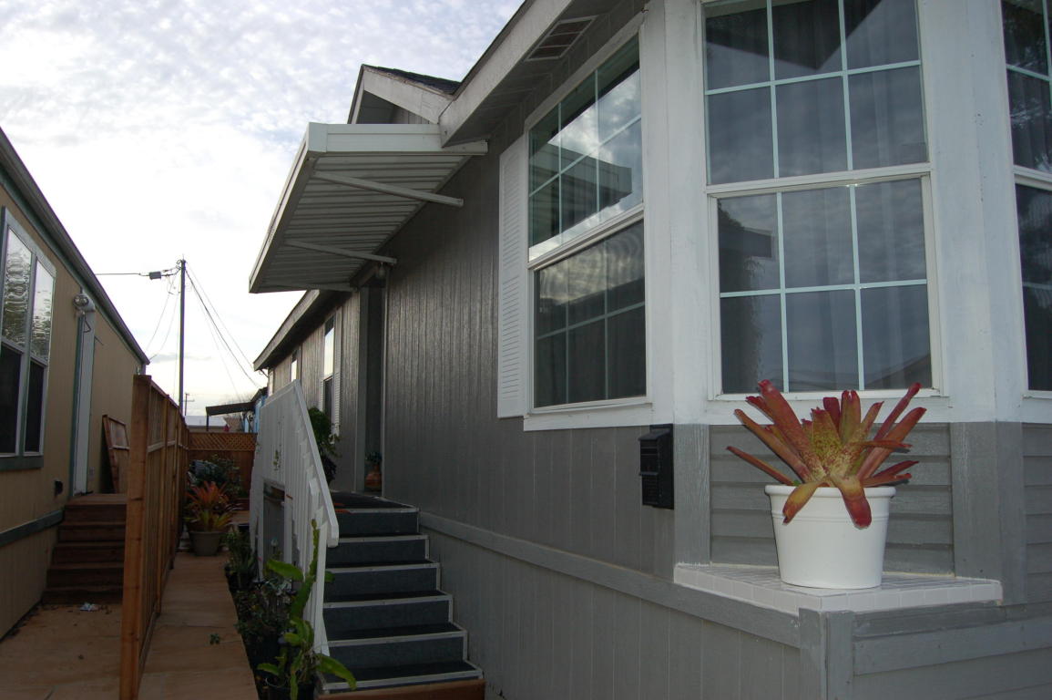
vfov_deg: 47.9
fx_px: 788
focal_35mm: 27
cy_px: 350
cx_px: 526
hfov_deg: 67.4
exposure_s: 1/500
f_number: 5.6
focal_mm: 18
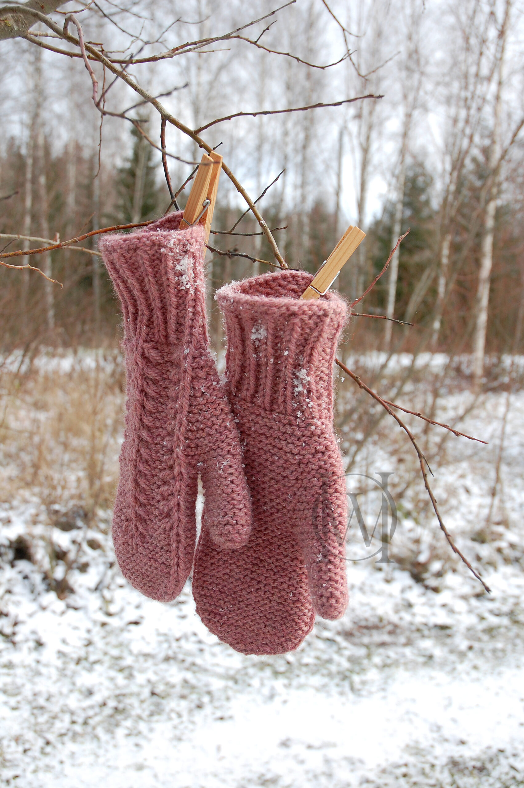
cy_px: 394
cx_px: 262
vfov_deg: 53.2
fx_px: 787
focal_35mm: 36
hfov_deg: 36.8
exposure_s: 1/125
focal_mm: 24
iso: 400
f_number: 5.6
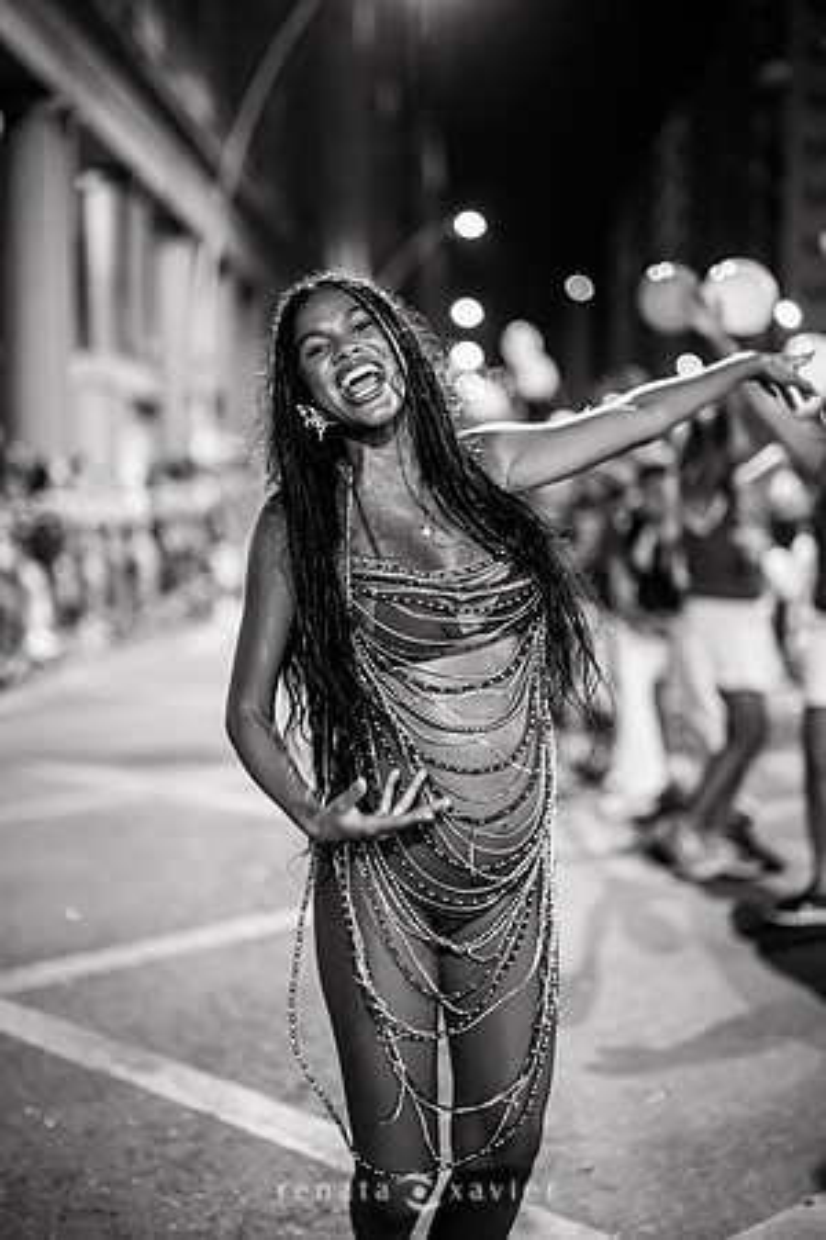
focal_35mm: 50
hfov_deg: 27.0
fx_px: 1721
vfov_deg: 39.6
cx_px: 413
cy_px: 620
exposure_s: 1/320
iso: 2000
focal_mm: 50
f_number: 1.2
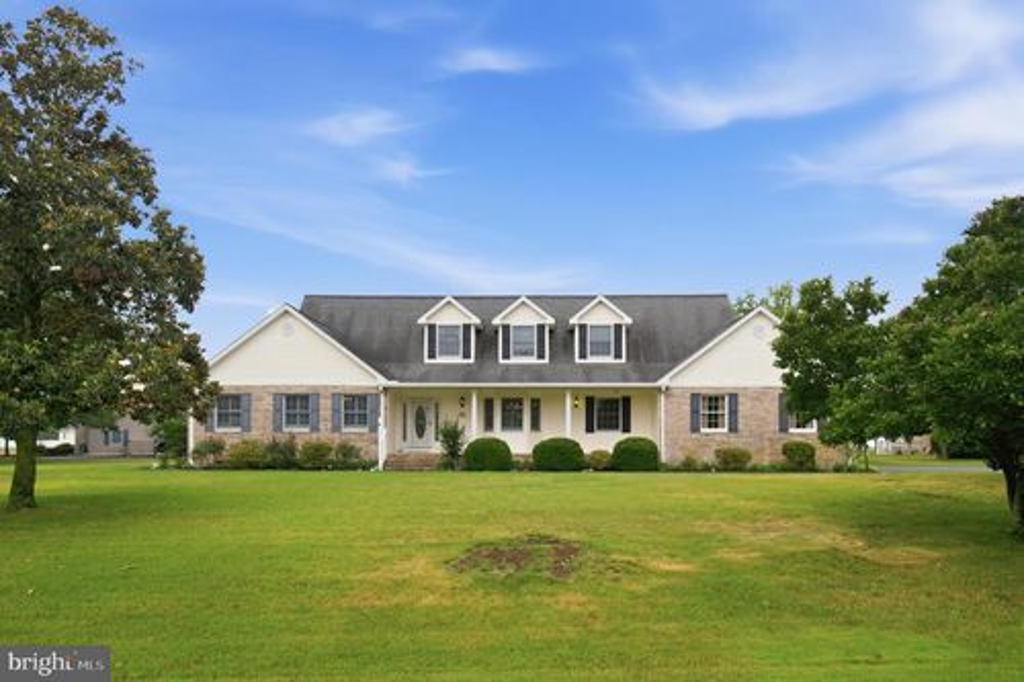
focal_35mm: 29
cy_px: 341
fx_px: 825
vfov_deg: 44.9
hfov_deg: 63.7
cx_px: 512
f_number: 10
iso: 125
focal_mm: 29
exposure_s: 1/200
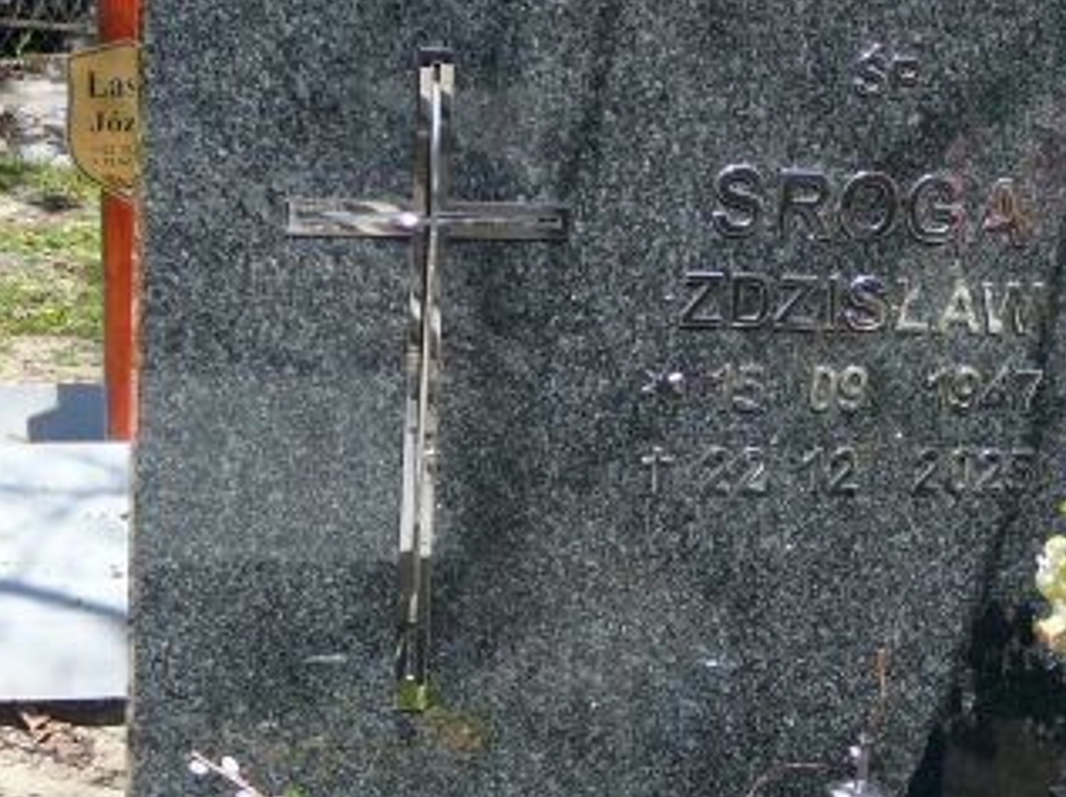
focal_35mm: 95
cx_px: 723
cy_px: 750
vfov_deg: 15.3
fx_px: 2922
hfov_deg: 20.6
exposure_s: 1/640
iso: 80
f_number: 3.3
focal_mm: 7
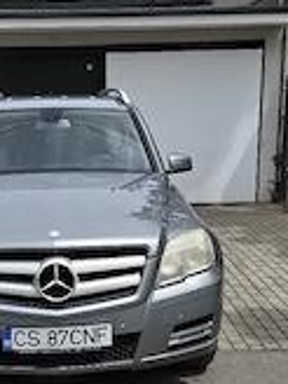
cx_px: 82
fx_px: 621
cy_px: 239
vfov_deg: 34.2
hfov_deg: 25.9
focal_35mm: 56
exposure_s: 1/10000
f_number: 1.8
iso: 80
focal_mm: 5.4
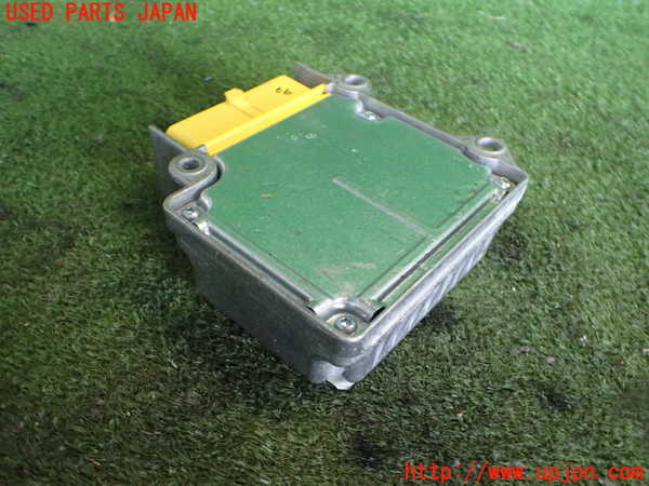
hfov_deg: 60.0
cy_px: 243
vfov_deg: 46.8
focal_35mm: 30
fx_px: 562
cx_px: 324
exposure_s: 1/125
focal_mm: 5.4
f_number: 2.3
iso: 800
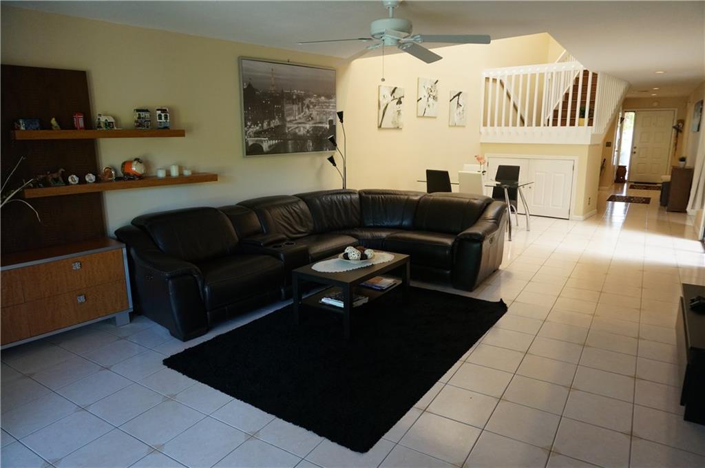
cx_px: 352
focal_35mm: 24
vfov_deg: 53.0
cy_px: 234
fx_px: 469
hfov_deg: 73.8
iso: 1000
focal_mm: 16
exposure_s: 1/60
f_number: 4
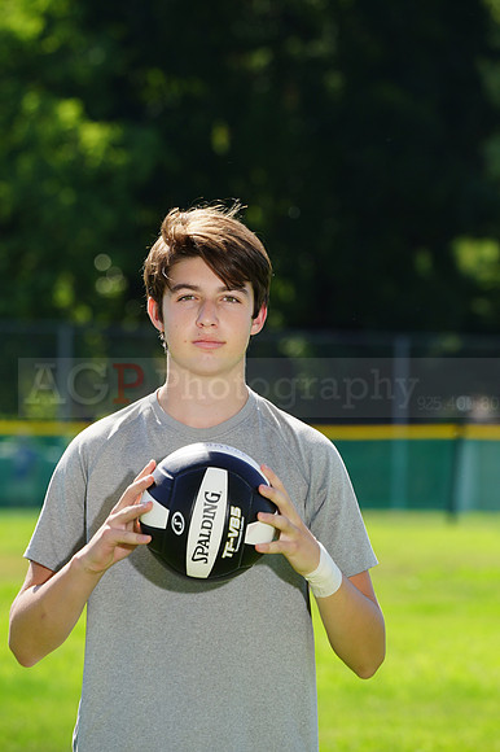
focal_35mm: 309
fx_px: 6445
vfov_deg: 6.7
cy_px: 376
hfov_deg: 4.4
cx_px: 250
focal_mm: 309
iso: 200
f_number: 11
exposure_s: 1/200
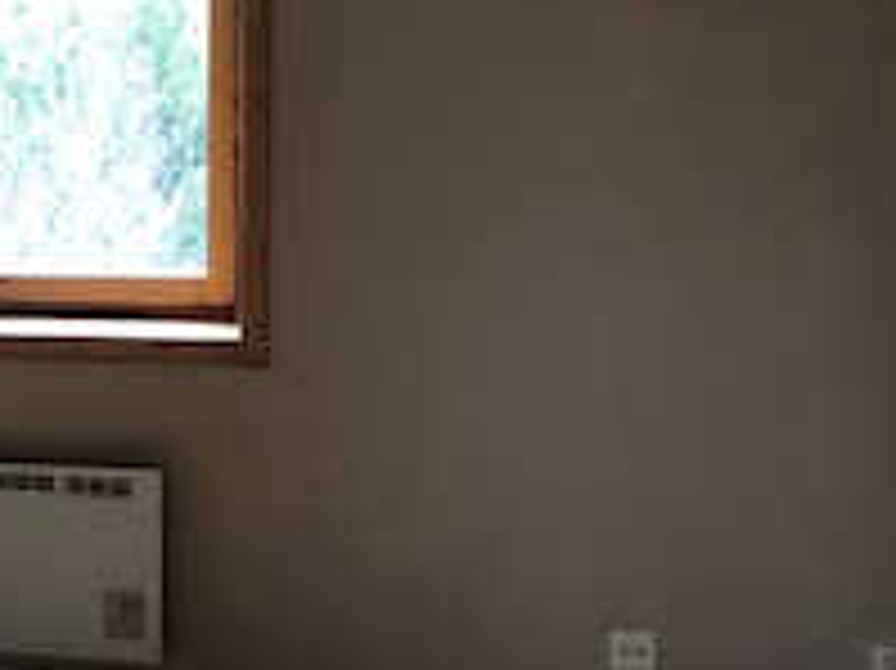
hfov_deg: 19.5
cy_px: 315
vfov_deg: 16.4
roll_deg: +2.2
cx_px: -378
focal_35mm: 90
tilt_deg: -8.3
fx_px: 2328
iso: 40
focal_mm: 3.99
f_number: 1.8
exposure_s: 1/20
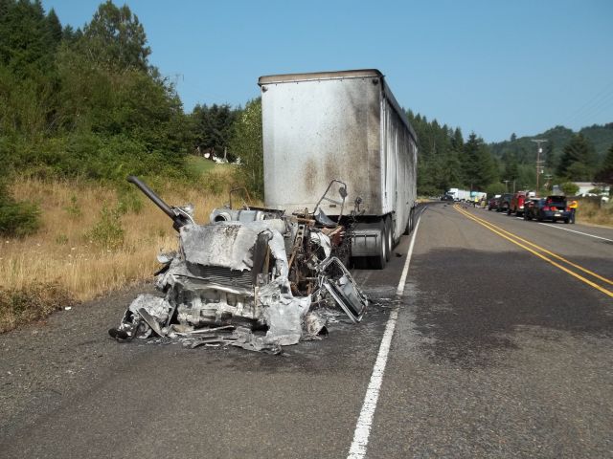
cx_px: 306
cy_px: 230
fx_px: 584
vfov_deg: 42.9
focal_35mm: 33
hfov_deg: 55.4
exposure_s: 1/200
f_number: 8
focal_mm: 5.9
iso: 64
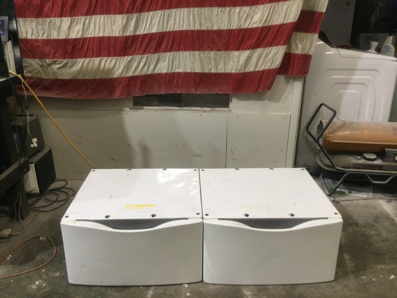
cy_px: 149
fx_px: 356
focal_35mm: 31
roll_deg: -1.4
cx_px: 198
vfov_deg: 45.5
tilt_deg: -19.0
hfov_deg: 58.3
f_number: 2.4
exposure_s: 1/30
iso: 50
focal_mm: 3.3
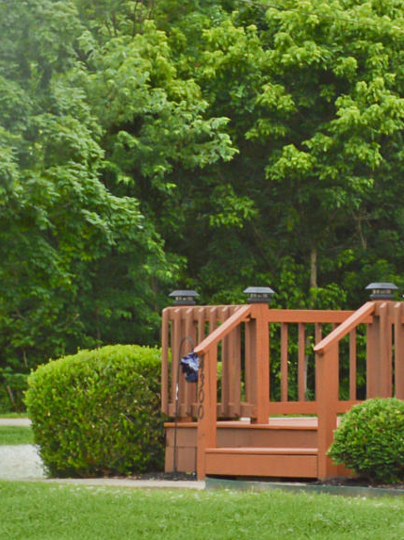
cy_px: 49
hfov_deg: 7.6
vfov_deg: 12.4
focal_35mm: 159
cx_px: 1388
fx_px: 2469
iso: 100
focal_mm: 21
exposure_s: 1/200
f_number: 7.1
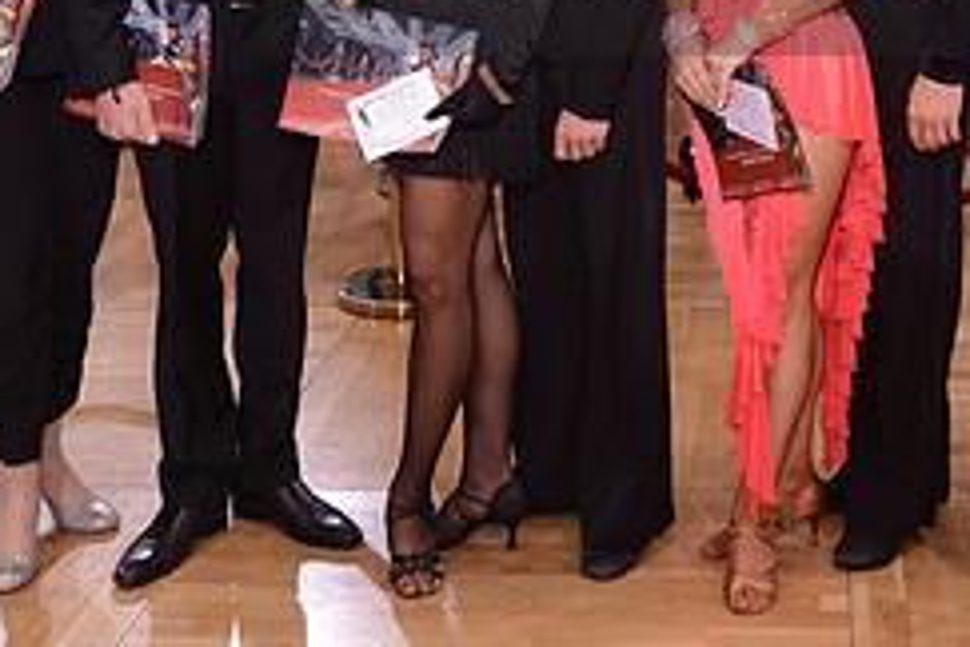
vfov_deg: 17.8
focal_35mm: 74
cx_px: 699
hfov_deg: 27.1
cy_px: -50
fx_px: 1994
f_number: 4
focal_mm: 31
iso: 1600
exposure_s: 1/250
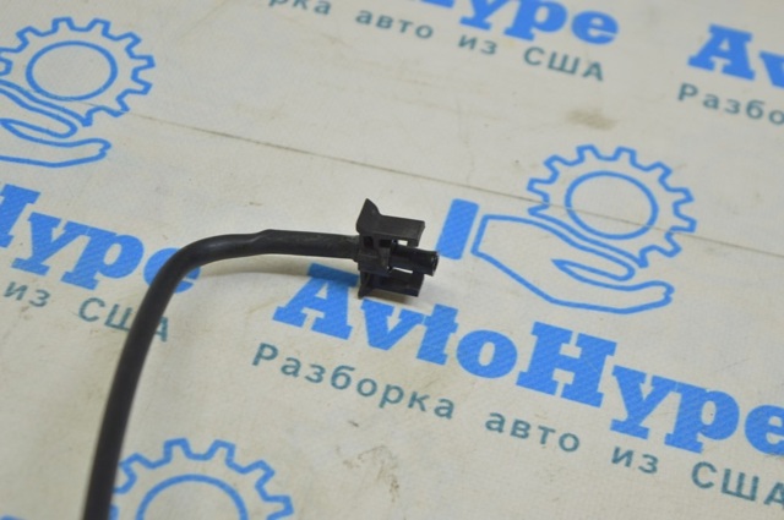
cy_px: 260
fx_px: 1794
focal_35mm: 82
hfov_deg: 24.6
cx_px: 392
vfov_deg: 16.5
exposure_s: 1/25
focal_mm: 55
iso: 400
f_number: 5.6
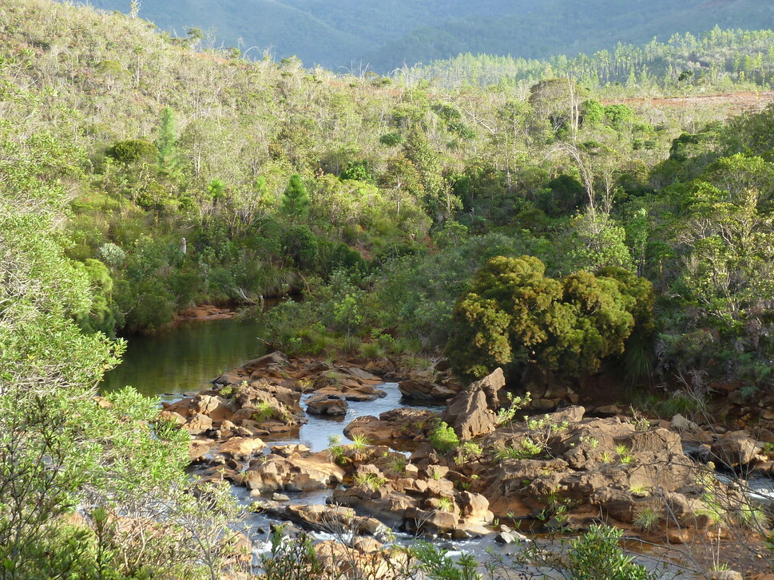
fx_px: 1744
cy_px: 278
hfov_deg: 25.0
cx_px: 431
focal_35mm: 78
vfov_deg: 18.9
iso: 80
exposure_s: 1/50
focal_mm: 10.3
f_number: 4
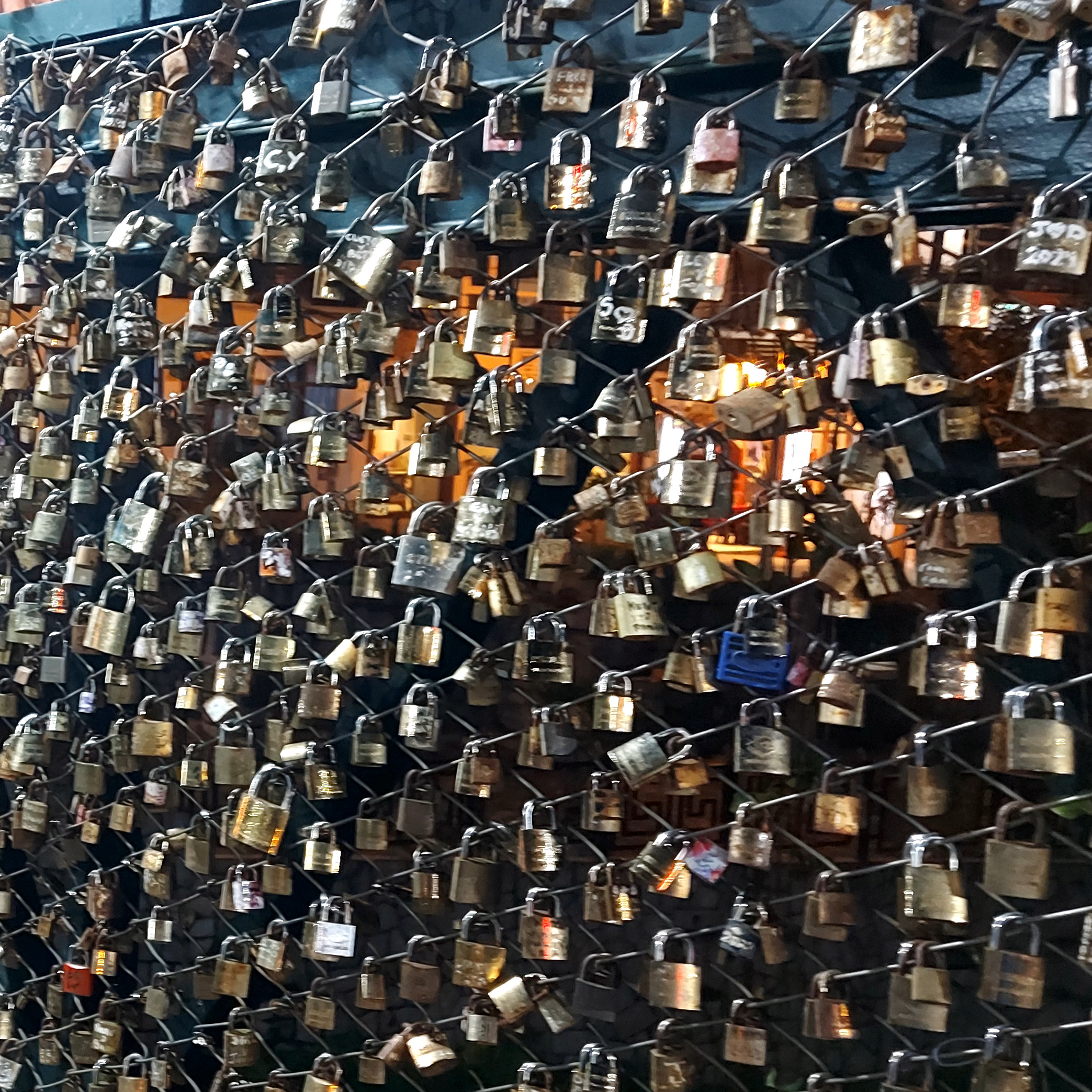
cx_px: 124
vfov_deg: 36.0
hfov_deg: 34.2
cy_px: 583
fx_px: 1677
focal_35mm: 47
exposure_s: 1/25
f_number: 1.8
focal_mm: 5.23
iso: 500
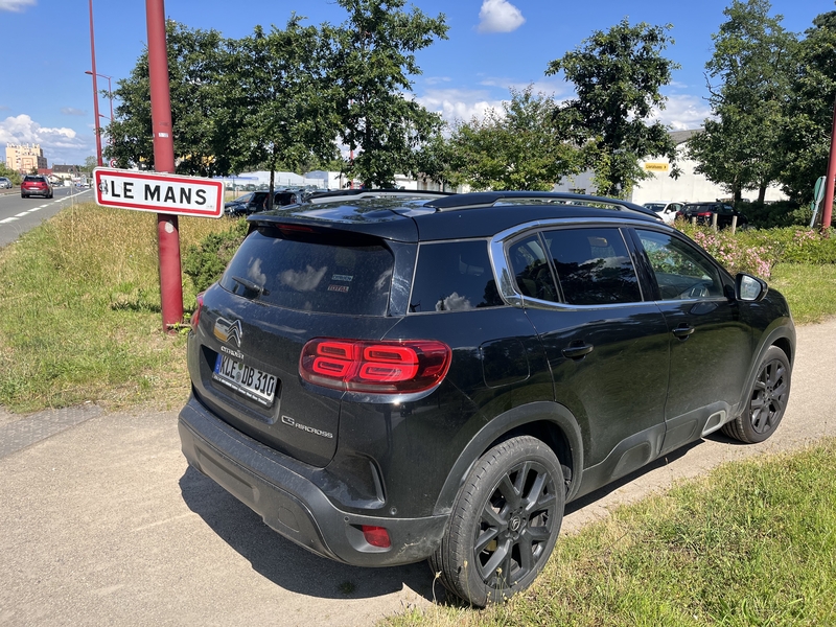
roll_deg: -0.4
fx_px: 628
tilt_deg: -10.4
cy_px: 314
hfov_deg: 67.3
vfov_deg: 53.1
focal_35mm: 26
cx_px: 418
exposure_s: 1/1923
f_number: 1.6
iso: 50
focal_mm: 5.1
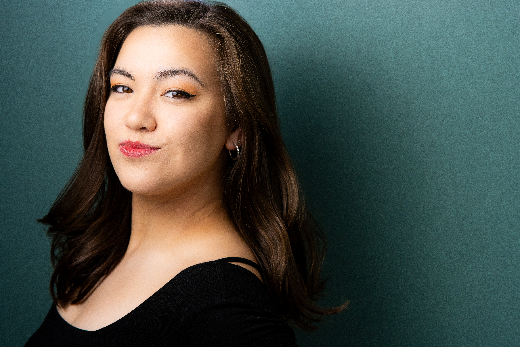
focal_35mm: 85
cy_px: 174
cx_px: 260
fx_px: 1228
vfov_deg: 16.1
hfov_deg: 23.9
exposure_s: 1/320
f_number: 6.3
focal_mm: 85
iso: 1000
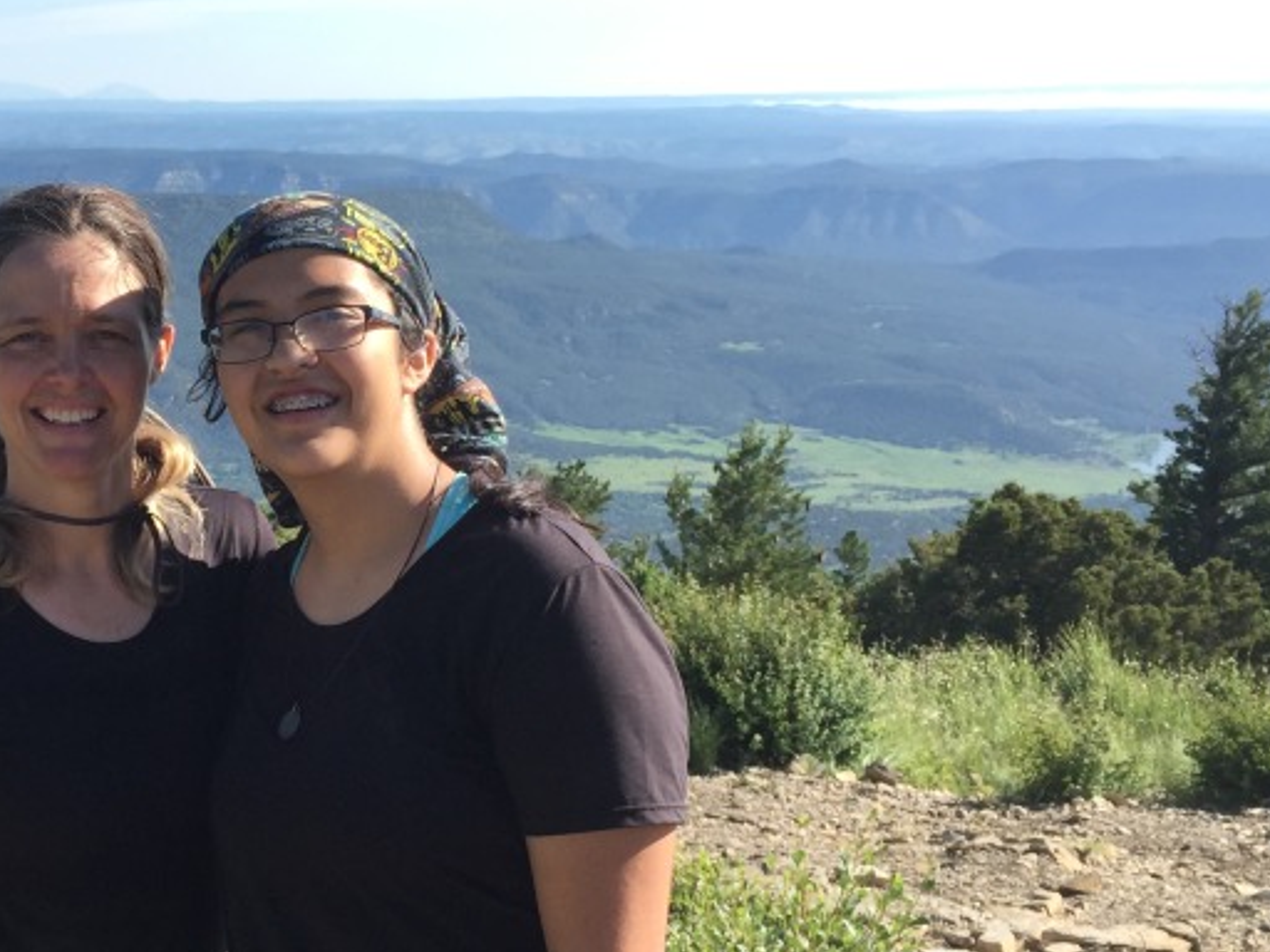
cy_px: 493
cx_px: 189
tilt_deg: -11.2
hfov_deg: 32.0
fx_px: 2128
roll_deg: +1.2
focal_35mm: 58
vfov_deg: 25.2
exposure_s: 1/791
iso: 32
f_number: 2.2
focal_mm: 4.15
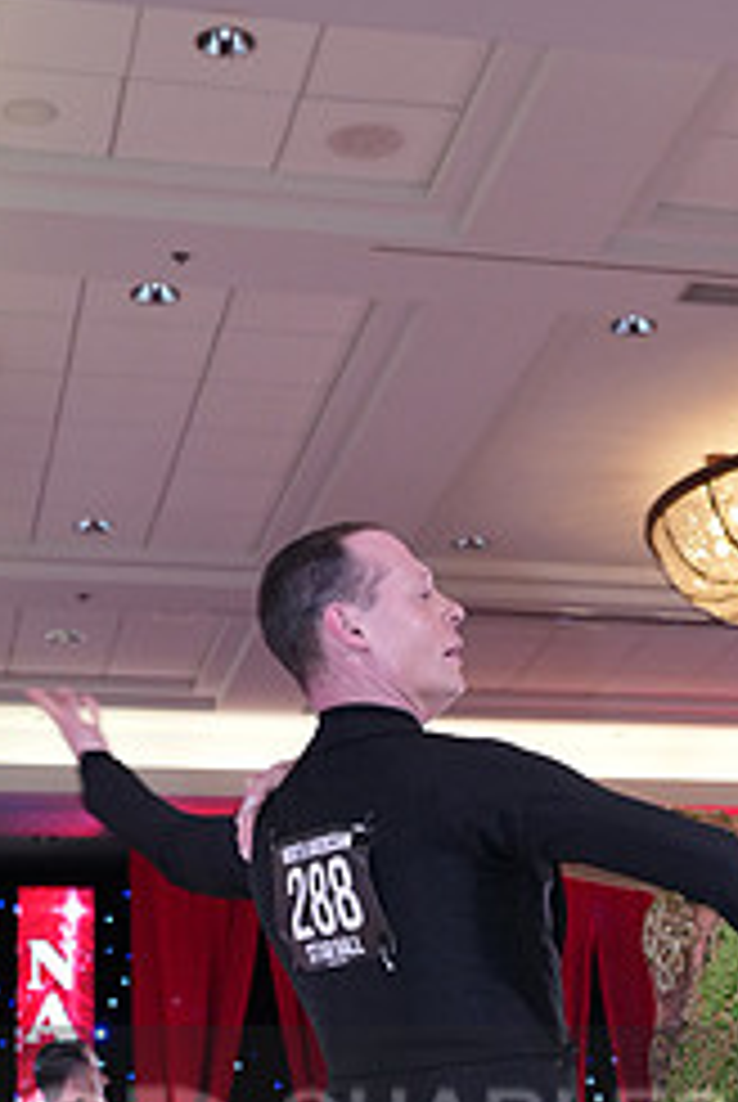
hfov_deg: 17.4
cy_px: 1178
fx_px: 2392
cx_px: 556
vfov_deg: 24.4
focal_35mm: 78
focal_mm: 33
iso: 2500
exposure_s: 1/250
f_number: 5
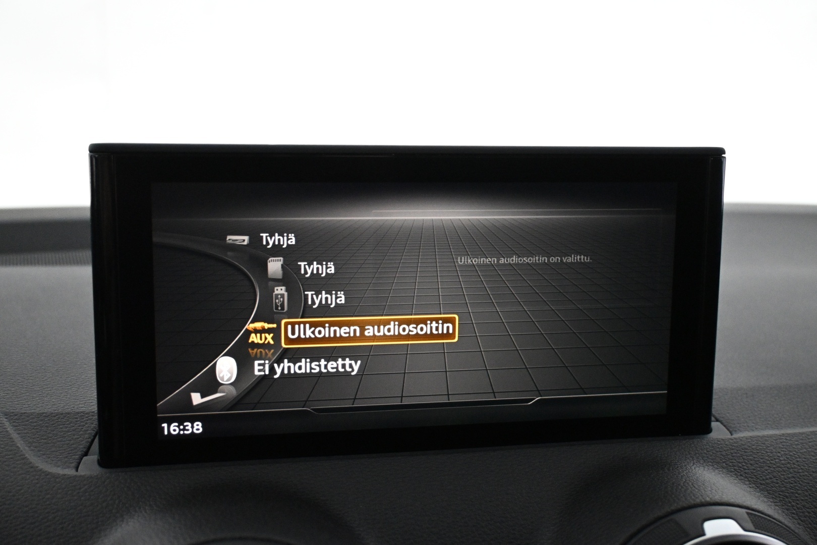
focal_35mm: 40
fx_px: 902
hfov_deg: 48.7
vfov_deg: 33.6
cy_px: 272
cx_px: 408
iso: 4000
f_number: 4.5
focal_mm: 26.5
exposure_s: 1/60
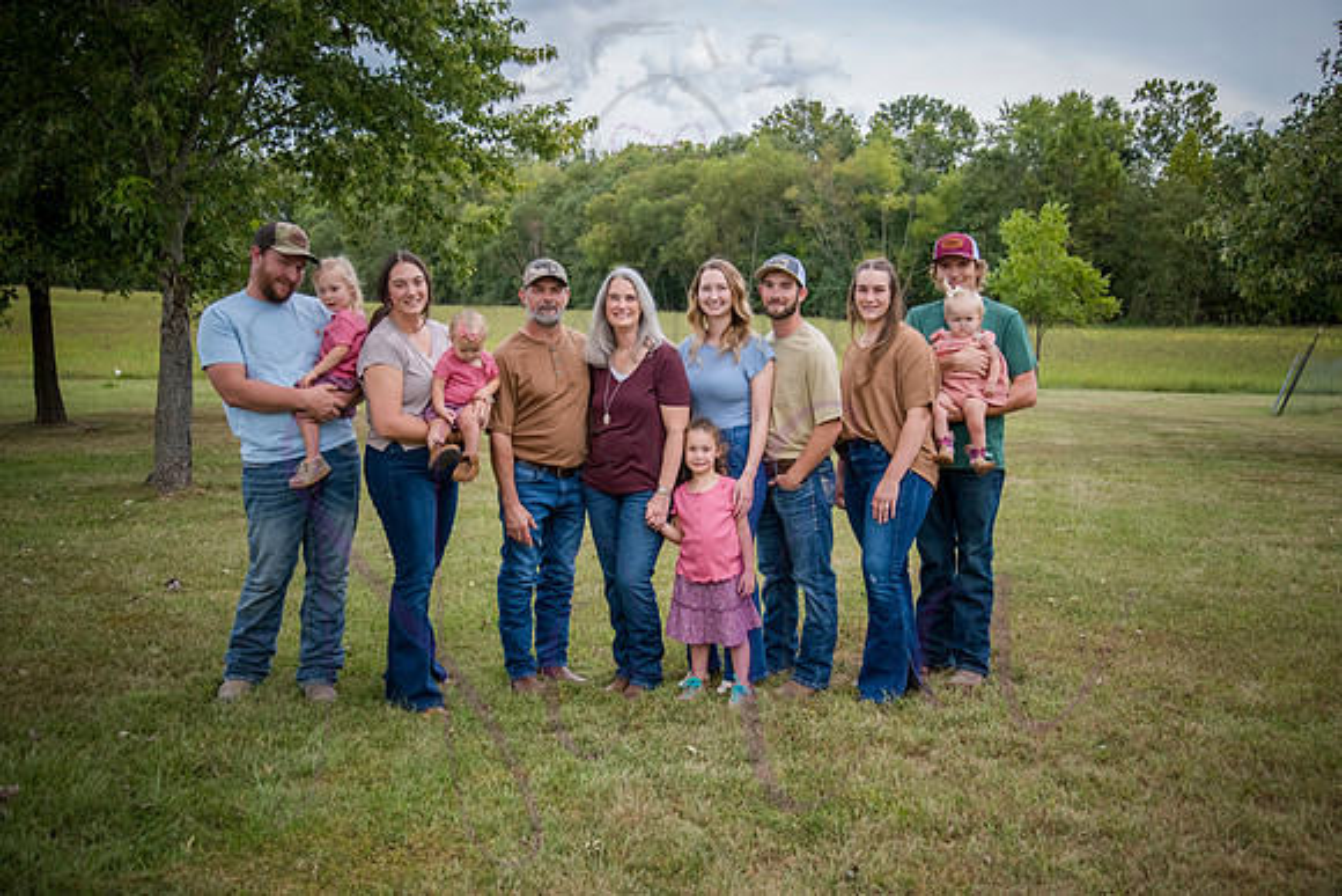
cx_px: 671
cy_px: 448
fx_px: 1417
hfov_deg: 50.7
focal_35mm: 38
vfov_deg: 35.1
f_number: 5
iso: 400
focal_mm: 38
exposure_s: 1/500
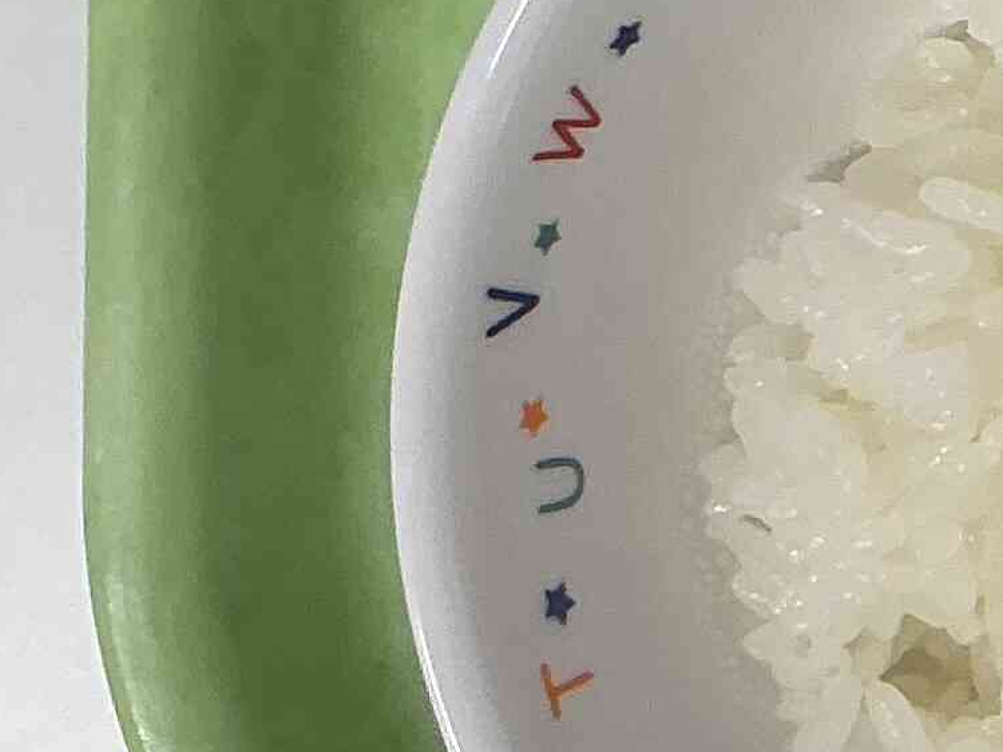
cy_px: -595
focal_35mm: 156
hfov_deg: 10.7
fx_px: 4519
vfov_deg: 9.1
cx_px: 2445
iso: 32
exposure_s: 1/60
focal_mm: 3
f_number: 1.8
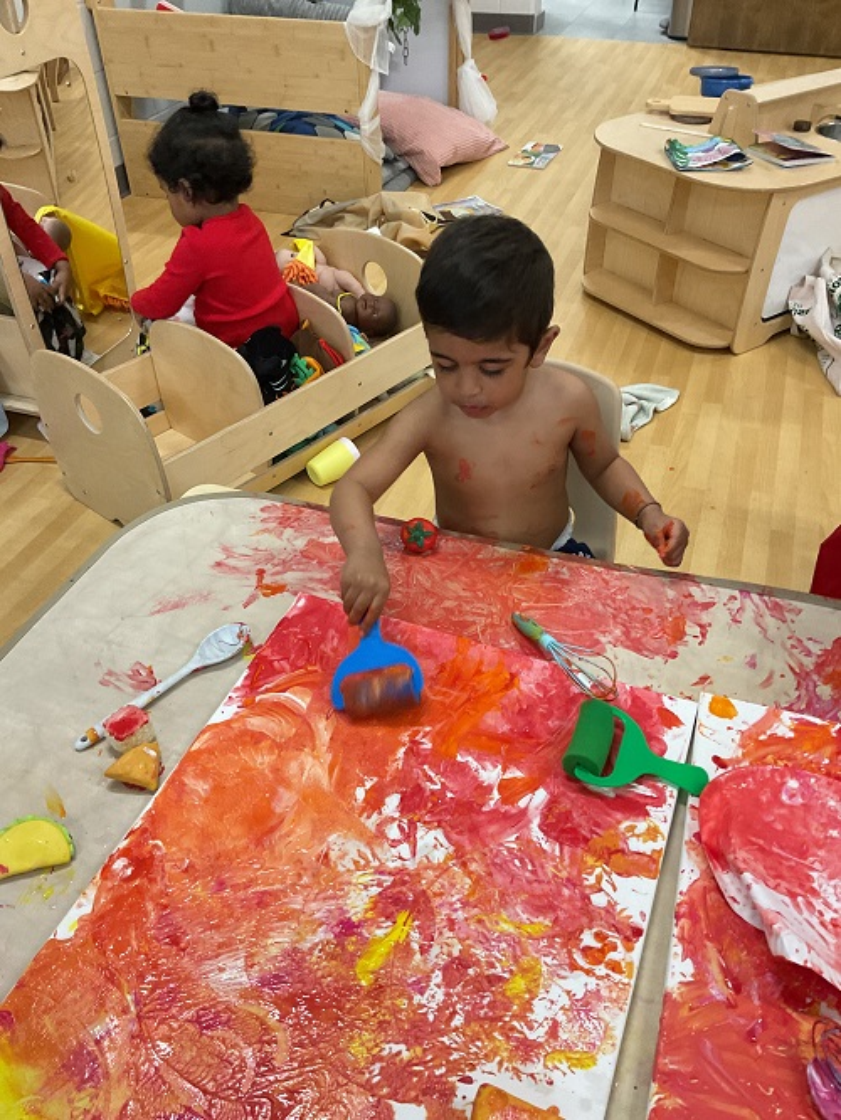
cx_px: 420
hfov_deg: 48.3
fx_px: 939
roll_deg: +1.5
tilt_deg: -41.6
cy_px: 560
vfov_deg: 61.6
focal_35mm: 29
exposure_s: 1/60
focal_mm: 3
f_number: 1.8
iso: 200
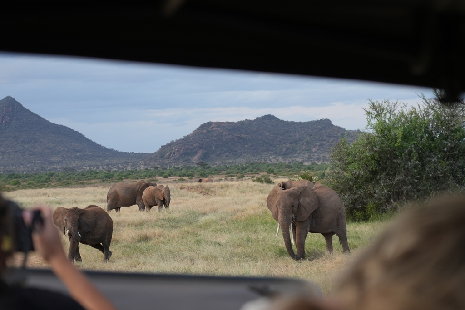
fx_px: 1253
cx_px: 232
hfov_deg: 21.0
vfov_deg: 14.1
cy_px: 155
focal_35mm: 97
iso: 250
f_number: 4
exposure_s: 1/160
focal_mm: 65
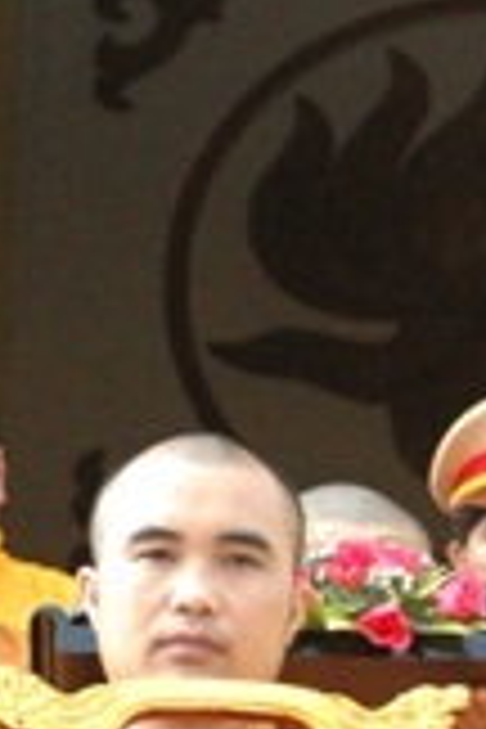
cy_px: 684
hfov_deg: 2.7
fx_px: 10144
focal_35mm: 501
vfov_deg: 4.1
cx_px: 389
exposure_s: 1/640
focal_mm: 90
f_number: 11
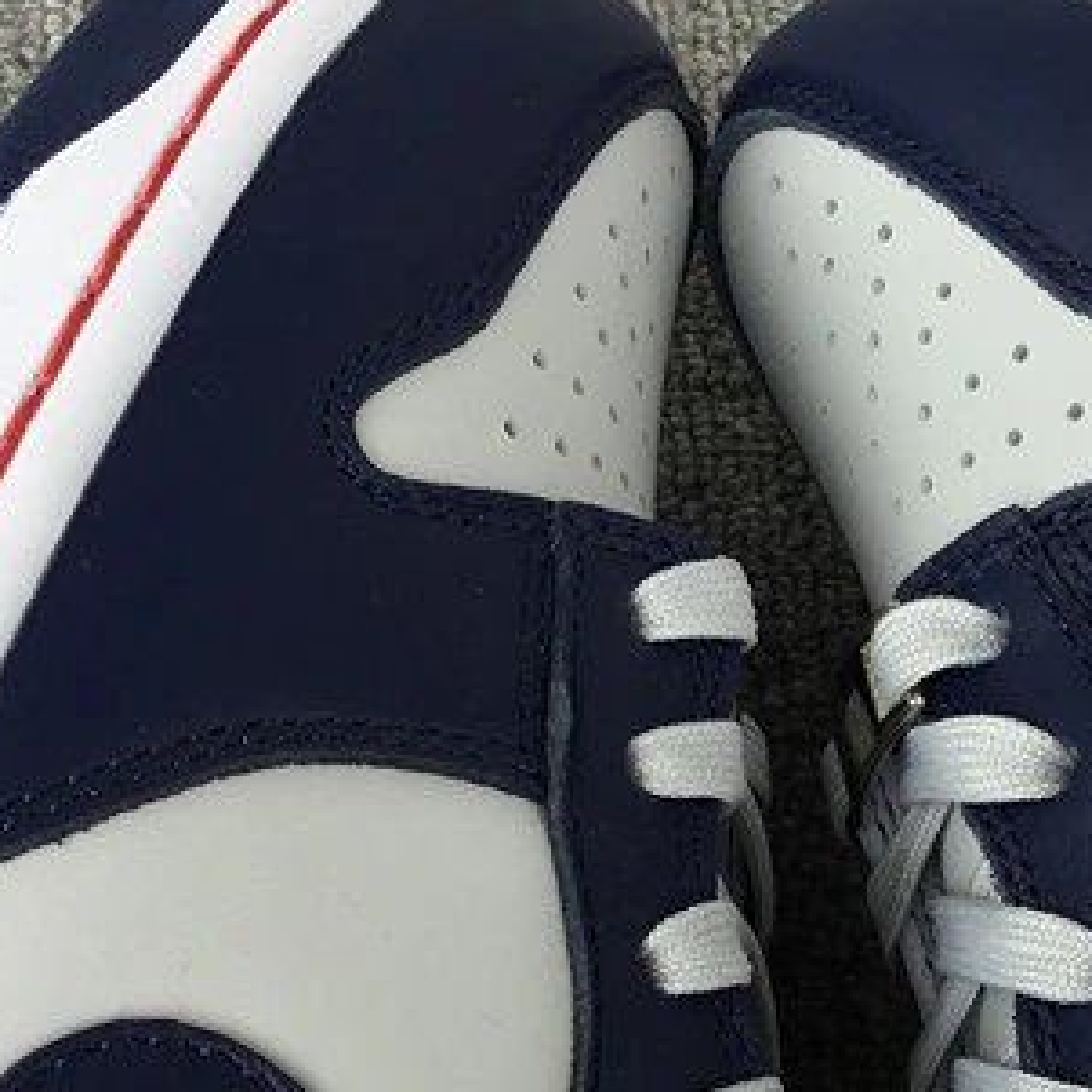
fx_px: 2927
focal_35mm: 82
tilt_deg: -59.8
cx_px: 780
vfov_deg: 21.1
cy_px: 637
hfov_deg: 21.0
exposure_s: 1/50
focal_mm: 3.3
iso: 32
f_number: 2.4
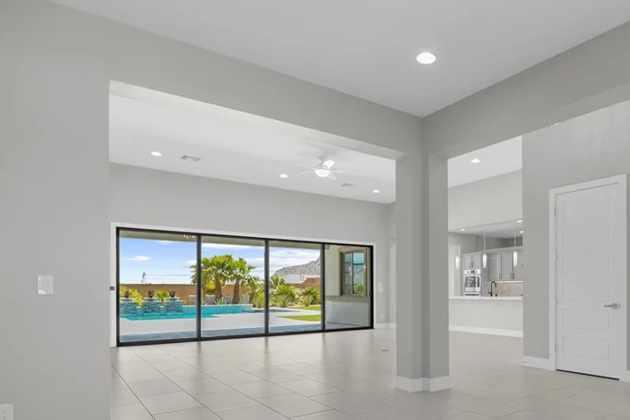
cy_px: 290
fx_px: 403
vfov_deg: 53.7
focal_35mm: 23
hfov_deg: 73.3
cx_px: 429
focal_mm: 11
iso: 1000
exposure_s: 1/50
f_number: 6.3
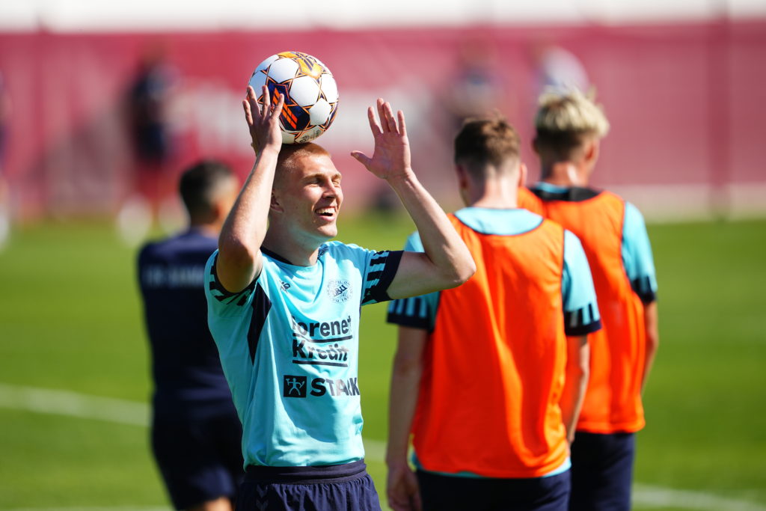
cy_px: 256
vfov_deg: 3.4
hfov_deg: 5.2
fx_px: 8512
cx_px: 383
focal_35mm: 400
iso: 200
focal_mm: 400
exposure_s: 1/2500
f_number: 2.8
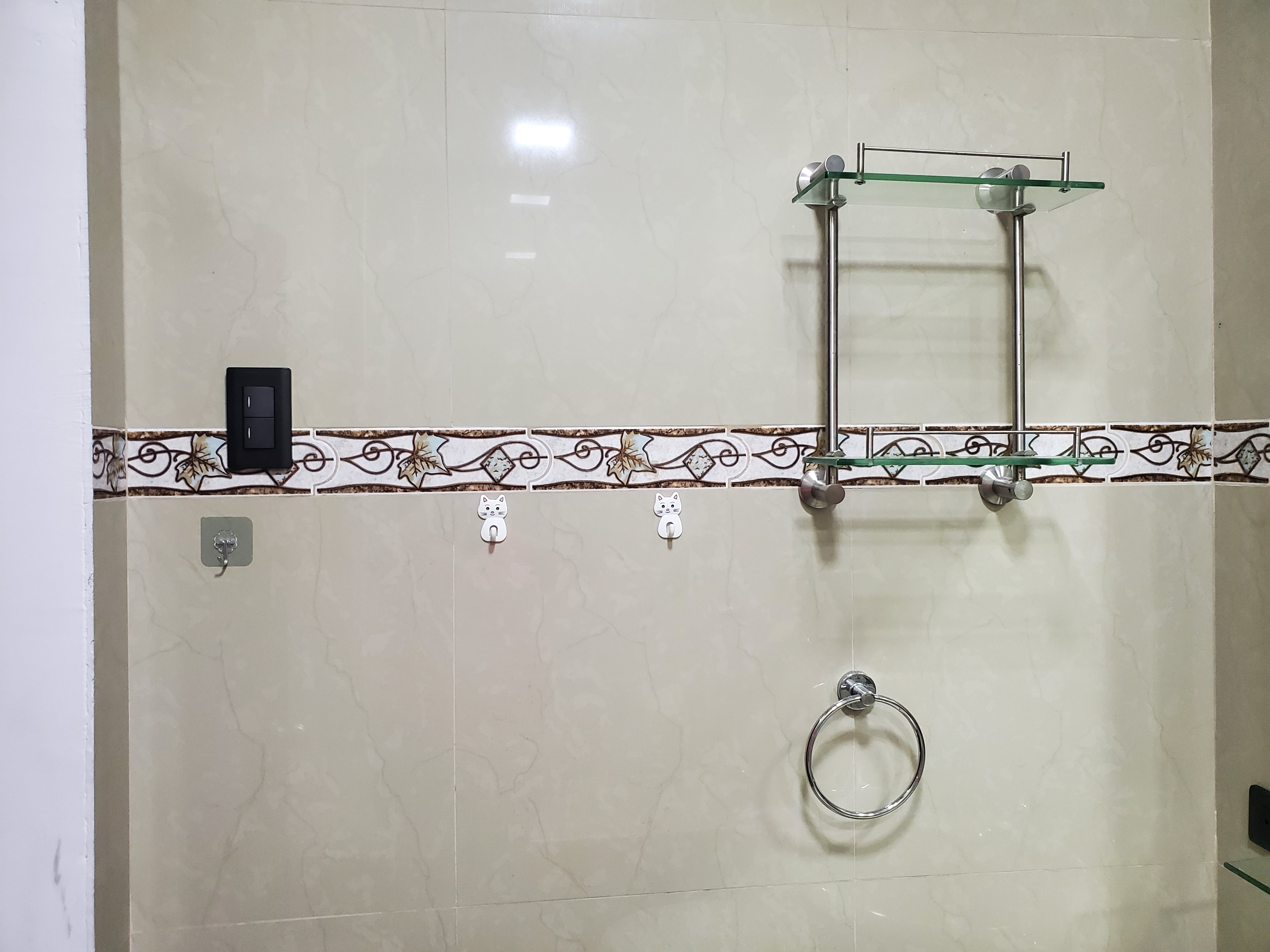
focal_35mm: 26
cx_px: 635
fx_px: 954
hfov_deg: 67.3
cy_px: 476
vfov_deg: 53.1
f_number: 2.4
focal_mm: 4.3
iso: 400
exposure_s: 1/40
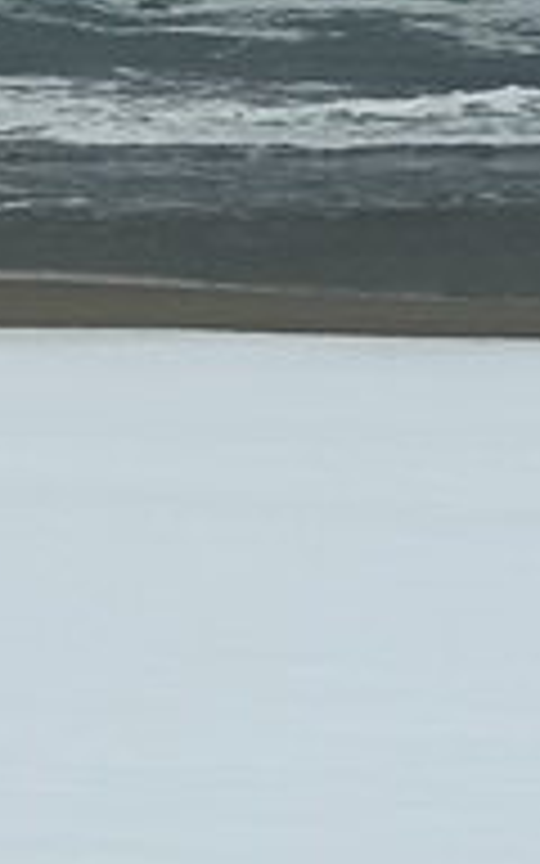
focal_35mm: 179
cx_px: -1656
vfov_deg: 11.2
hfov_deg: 6.1
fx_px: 4215
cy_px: -446
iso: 200
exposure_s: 1/33.3
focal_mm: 3.98
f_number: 1.8
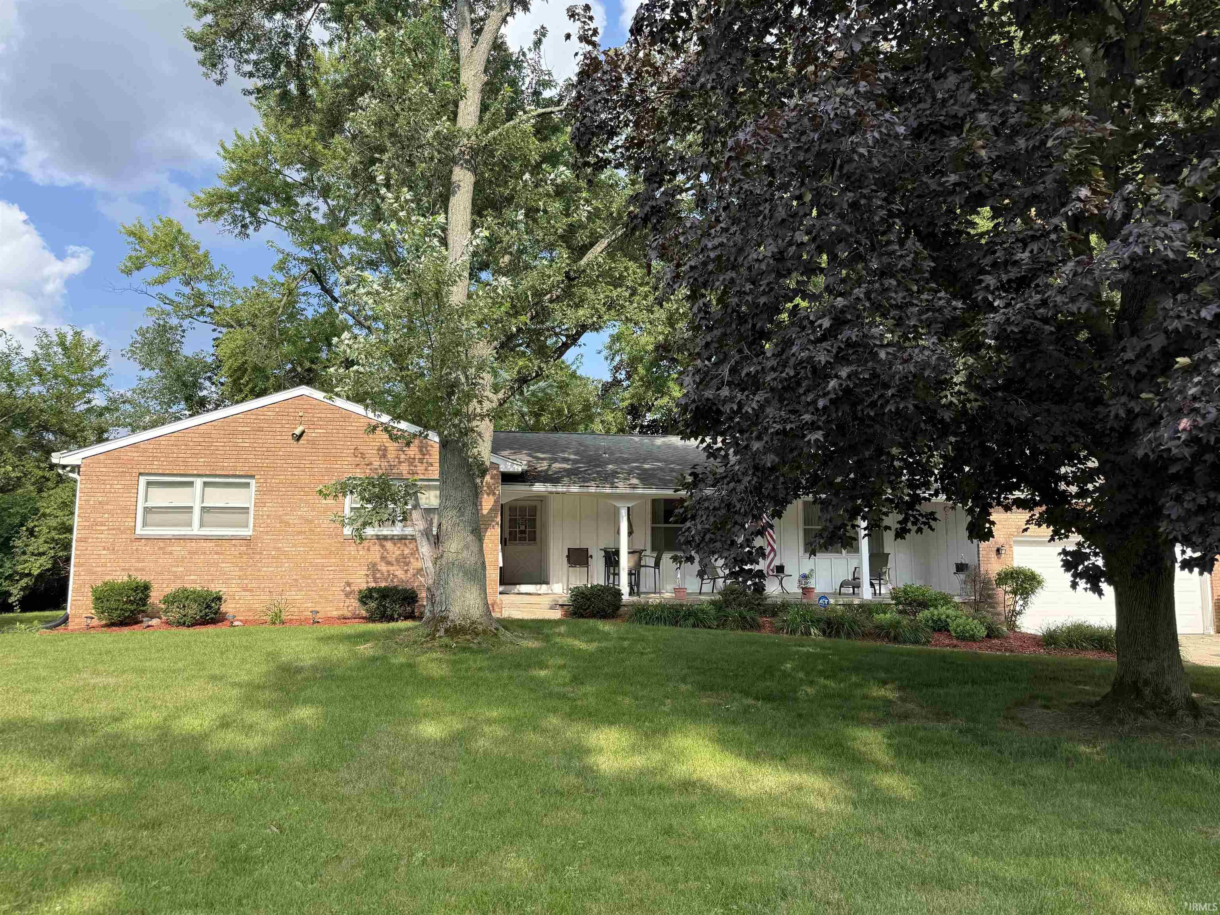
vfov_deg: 56.8
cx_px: 610
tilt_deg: +6.6
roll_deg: -0.2
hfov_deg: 71.6
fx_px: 846
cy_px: 458
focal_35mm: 24
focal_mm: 6.76
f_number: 1.78
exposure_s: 1/1522
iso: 80
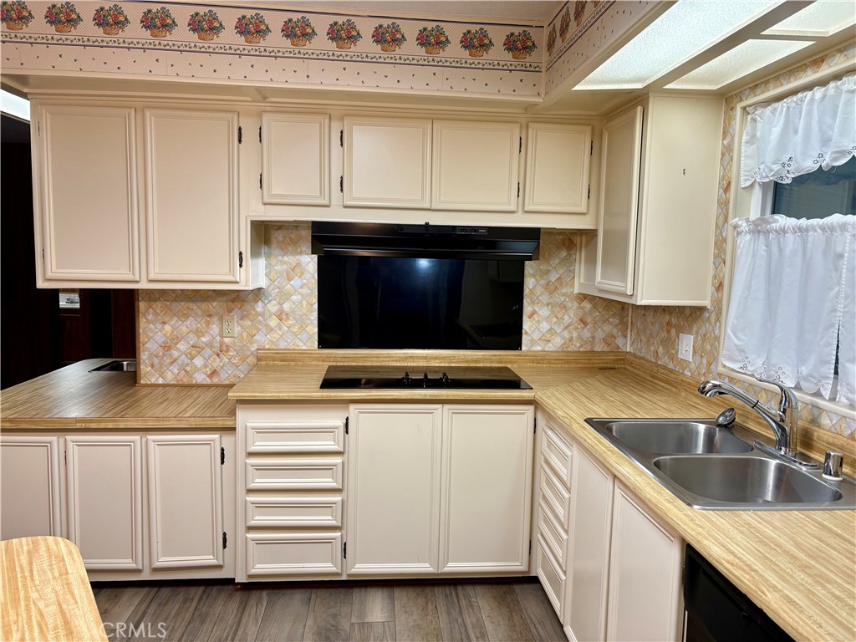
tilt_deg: -5.8
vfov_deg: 53.1
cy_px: 321
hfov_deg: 67.3
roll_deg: -1.0
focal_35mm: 26
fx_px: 643
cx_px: 428
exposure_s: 1/60
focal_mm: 5.96
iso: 100
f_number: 1.6
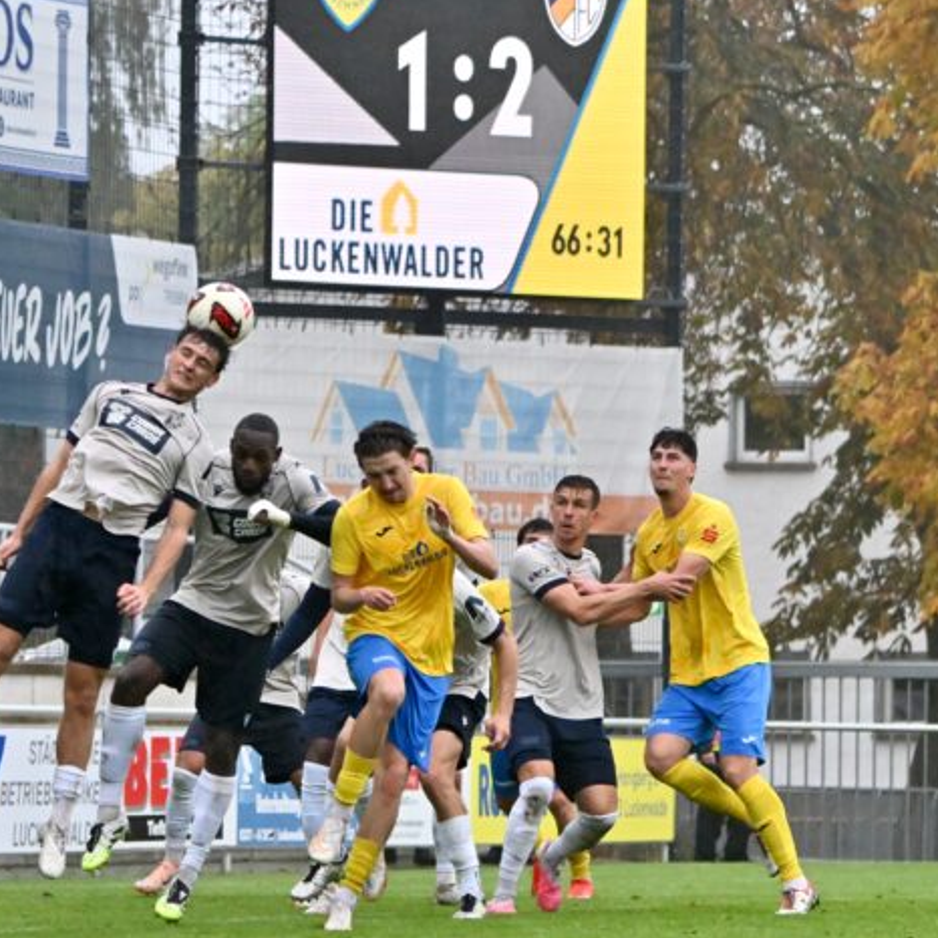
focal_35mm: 252
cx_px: -79
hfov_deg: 6.9
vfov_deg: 6.9
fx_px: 7726
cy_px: 504
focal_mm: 135
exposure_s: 1/1600
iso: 3200
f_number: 5
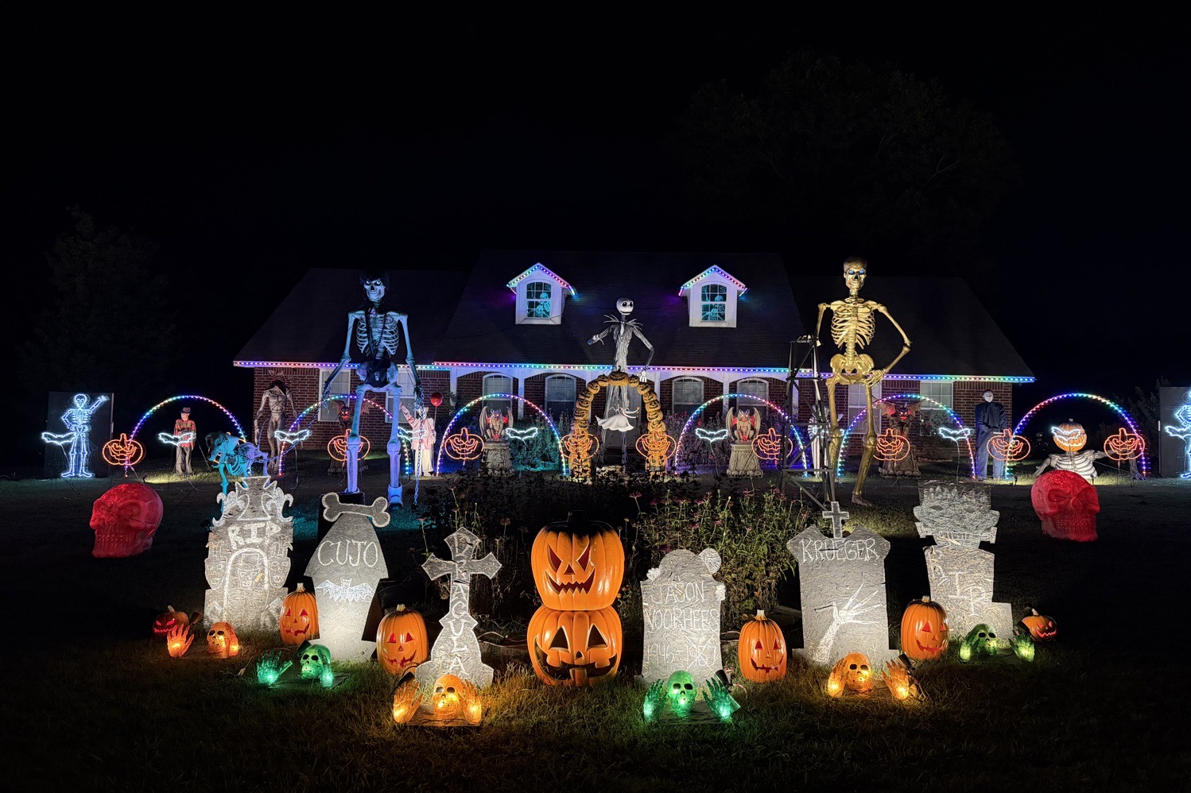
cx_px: 596
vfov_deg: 51.2
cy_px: 369
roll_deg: -1.2
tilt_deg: +2.2
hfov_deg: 71.5
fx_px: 827
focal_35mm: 25
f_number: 1.78
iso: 640
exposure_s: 1/40
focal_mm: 6.76
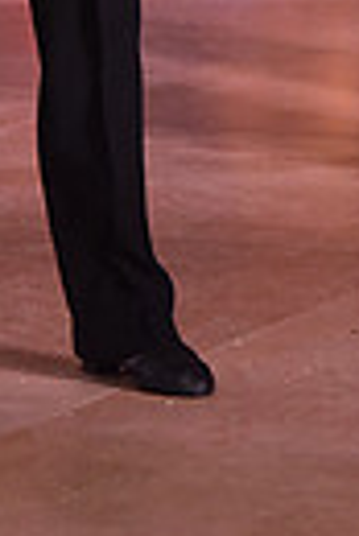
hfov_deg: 2.9
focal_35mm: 468
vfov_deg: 4.4
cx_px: -237
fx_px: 6981
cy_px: -268
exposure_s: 1/320
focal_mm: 105
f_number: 7.1
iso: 2500
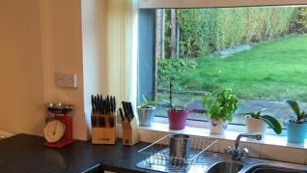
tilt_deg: -18.0
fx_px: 472
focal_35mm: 58
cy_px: 172
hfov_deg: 35.7
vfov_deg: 20.1
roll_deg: +0.0
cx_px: 107
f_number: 2.2
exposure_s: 1/33
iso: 50
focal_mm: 4.15
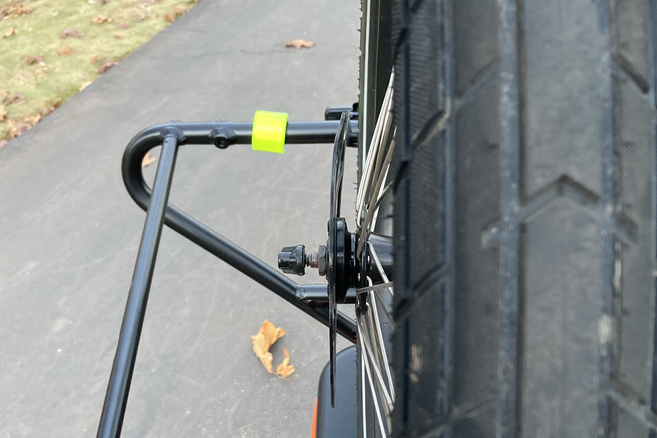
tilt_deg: -34.7
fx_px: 785
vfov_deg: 30.9
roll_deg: +7.4
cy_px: 291
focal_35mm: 43
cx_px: 341
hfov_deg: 45.4
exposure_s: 1/60
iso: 160
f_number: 1.8
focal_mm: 3.99
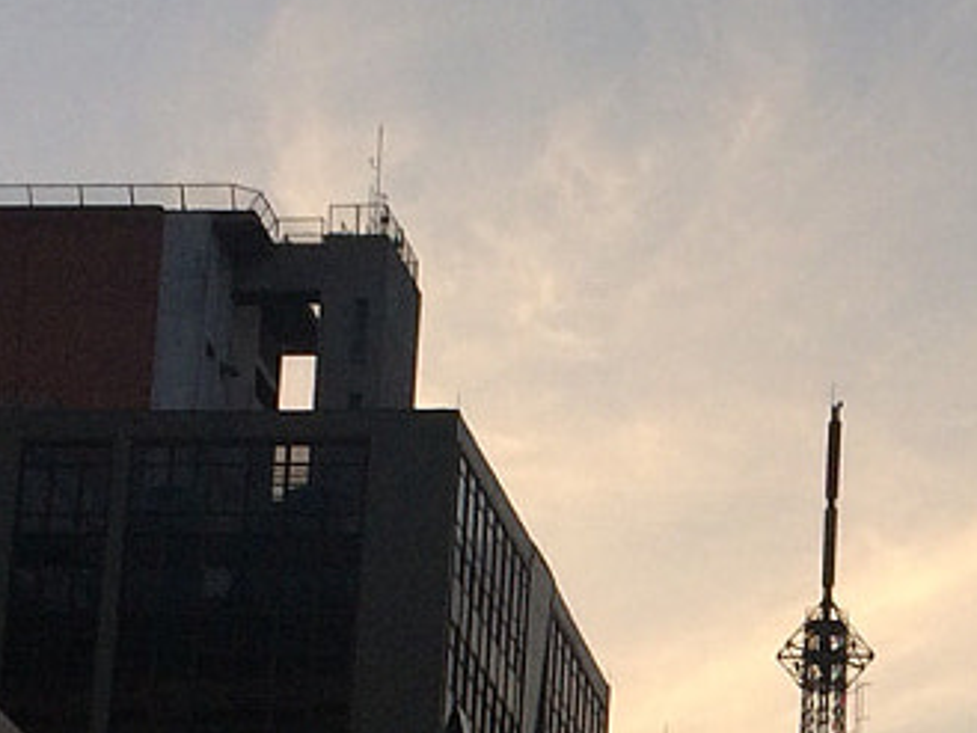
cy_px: 1045
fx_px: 3981
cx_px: 1179
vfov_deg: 10.2
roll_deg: +0.8
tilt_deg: +13.3
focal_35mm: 141
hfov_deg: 13.6
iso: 32
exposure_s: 1/672
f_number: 2.2
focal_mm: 4.15
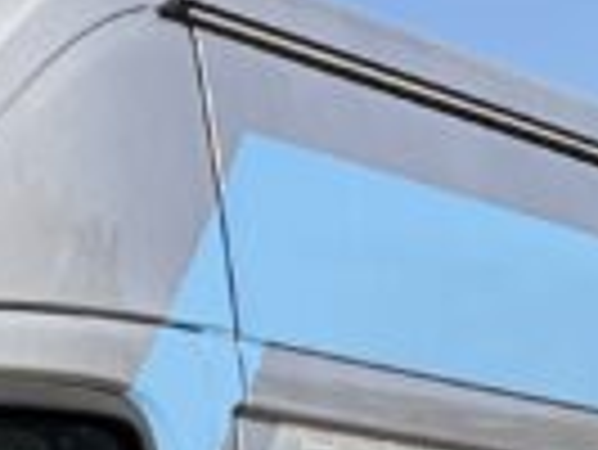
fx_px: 3458
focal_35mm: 200
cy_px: 1480
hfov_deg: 9.0
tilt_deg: -9.4
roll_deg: -0.3
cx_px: -818
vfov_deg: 6.6
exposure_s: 1/3125
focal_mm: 5.96
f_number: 1.6
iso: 64
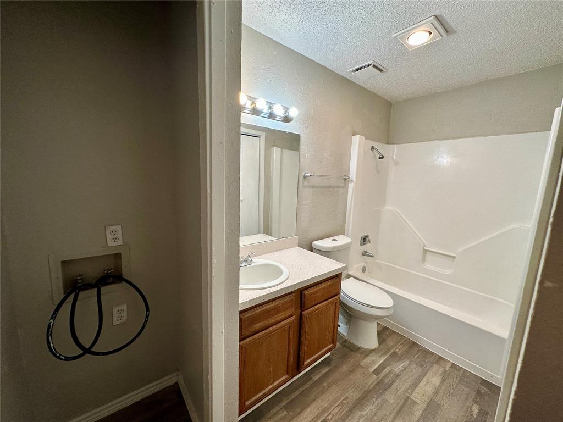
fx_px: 228
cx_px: 282
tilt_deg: -8.8
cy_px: 211
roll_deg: -2.3
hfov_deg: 102.1
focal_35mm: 14
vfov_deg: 85.7
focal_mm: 2.22
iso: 100
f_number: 2.2
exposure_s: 1/120
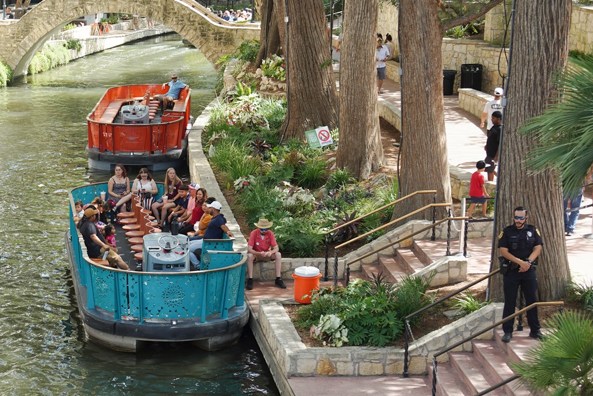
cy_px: 245
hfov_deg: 22.7
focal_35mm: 87
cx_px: 50
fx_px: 1434
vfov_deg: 15.7
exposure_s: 1/100
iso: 100
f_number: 5.6
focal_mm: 44
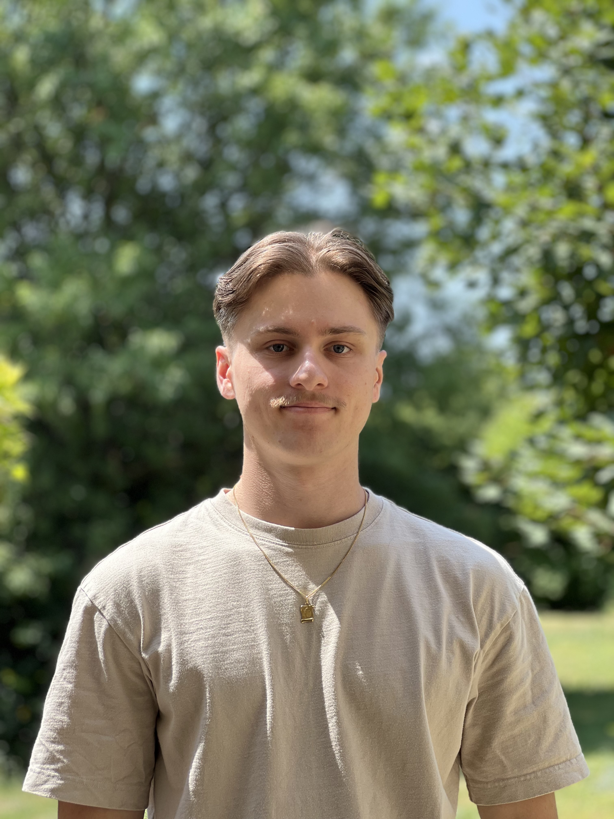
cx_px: 307
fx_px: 1821
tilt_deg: +4.1
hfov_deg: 19.1
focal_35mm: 77
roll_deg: +0.5
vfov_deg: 25.3
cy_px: 410
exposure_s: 1/184
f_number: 2.8
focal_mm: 9
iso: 32
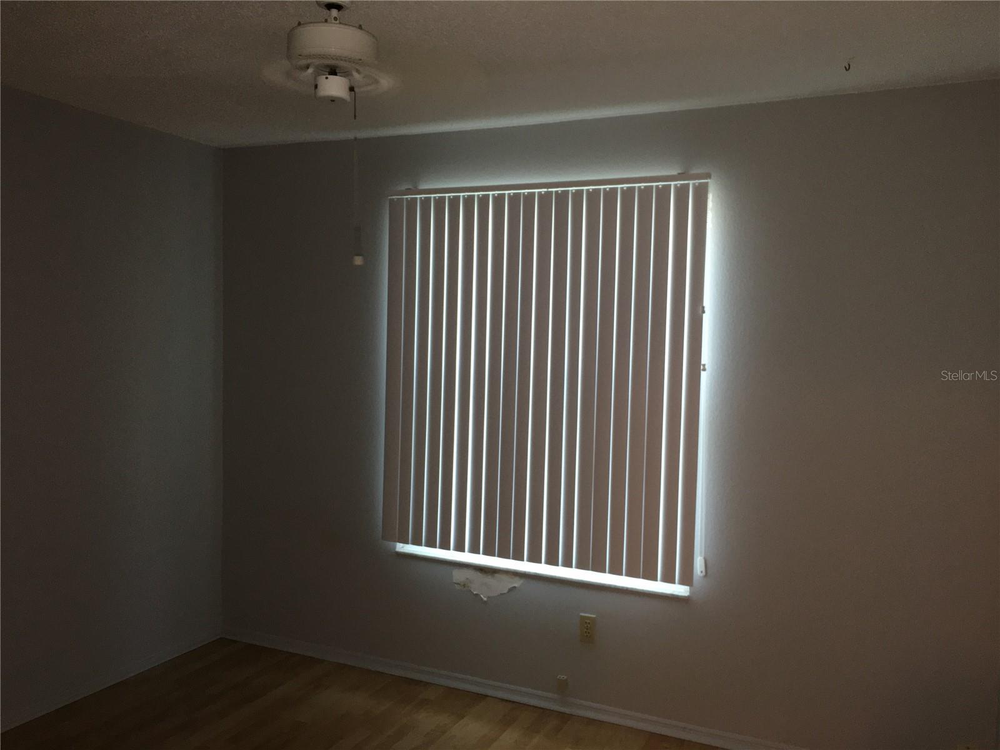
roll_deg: -1.7
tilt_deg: -2.9
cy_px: 375
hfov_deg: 61.7
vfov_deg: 48.2
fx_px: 838
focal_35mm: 29
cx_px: 500
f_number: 2.2
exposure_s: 1/16
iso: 100
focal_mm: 4.15
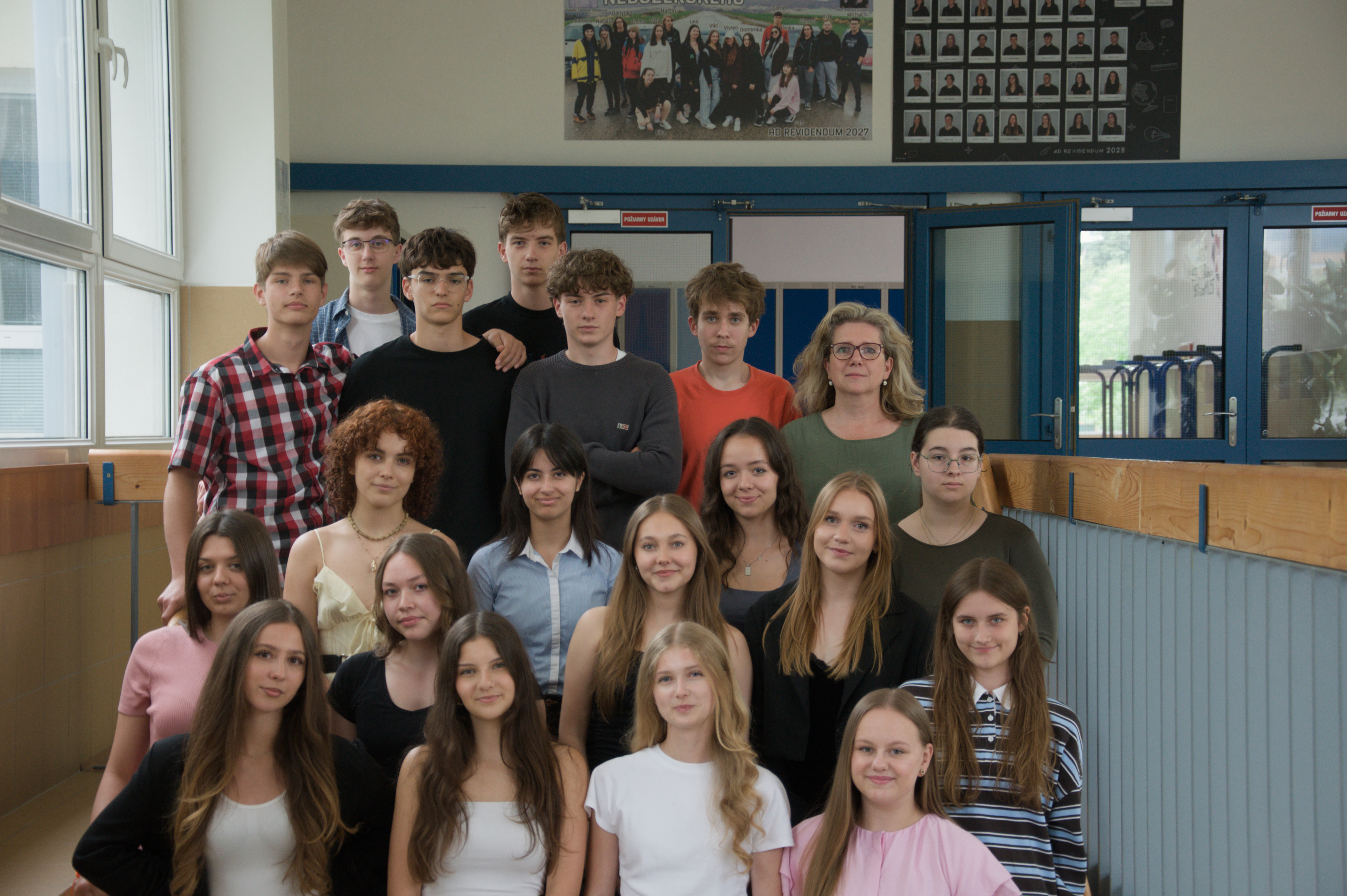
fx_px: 2692
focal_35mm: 72
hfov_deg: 28.1
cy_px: 448
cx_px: 674
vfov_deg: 18.9
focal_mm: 48
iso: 400
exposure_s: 1/30
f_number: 4.8
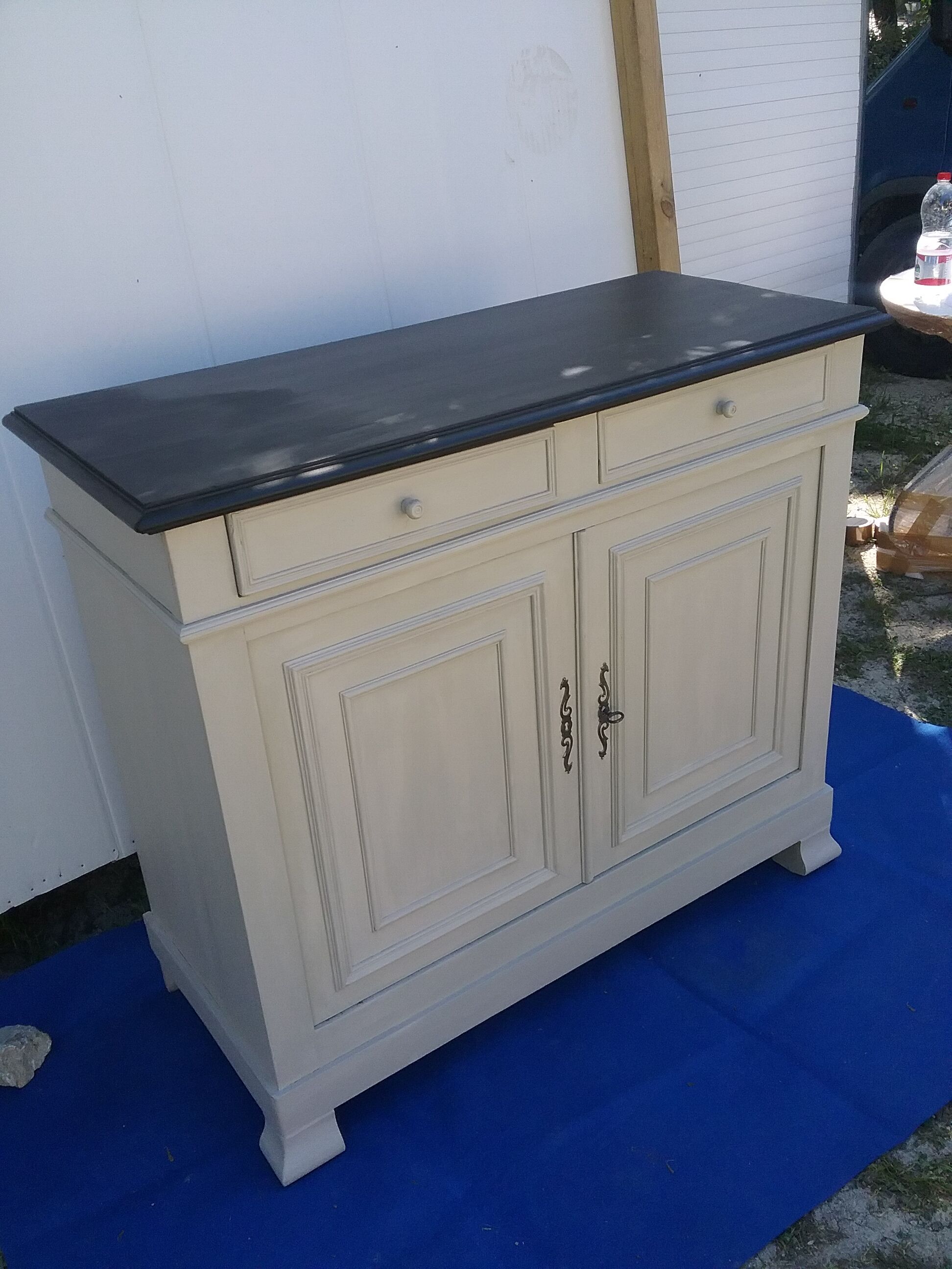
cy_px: 634
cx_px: 476
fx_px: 1137
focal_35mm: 31
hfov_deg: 45.4
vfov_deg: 58.4
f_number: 2.2
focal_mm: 3.3
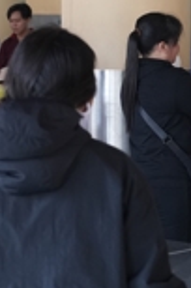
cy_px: 27
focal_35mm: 148
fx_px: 1183
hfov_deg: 8.5
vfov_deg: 13.8
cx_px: -242
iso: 1600
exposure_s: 1/400
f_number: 2.8
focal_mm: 35
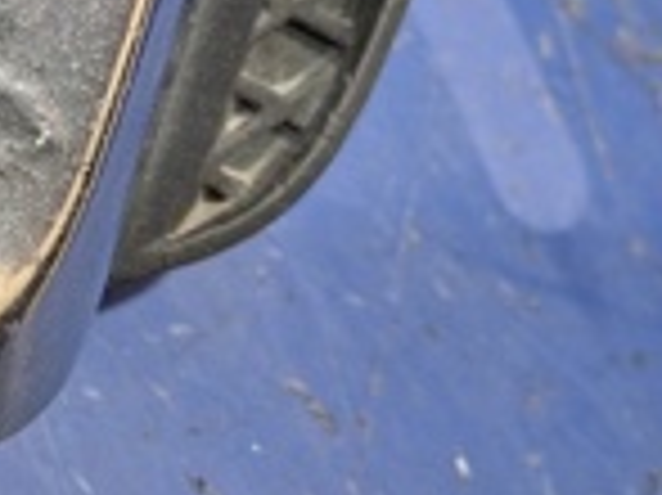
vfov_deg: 13.3
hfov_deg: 16.8
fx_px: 2083
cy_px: -38
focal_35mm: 109
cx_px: -252
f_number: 1.8
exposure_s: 1/60
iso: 250
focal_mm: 4.69
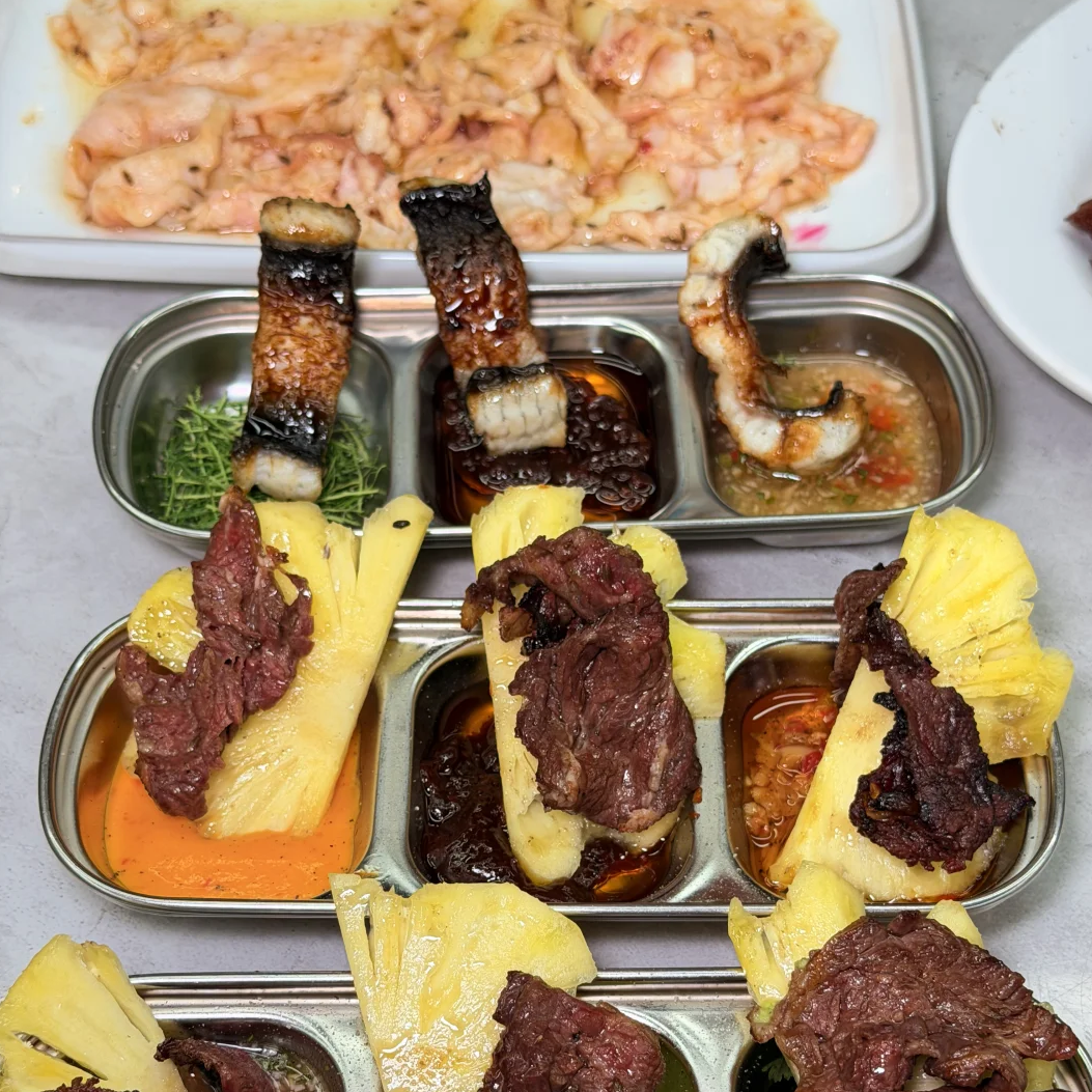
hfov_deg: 29.6
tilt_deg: -53.3
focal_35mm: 58
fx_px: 2070
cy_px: 711
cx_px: 557
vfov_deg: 29.4
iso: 64
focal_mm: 6.76
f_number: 1.78
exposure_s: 1/103
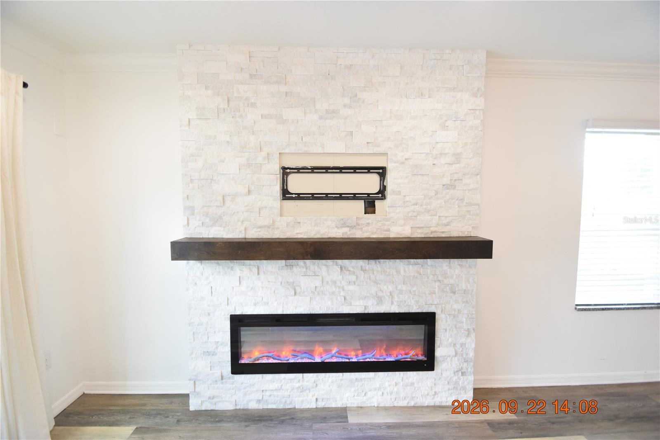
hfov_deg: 100.4
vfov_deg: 77.3
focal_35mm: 15
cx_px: 330
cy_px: 220
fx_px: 275
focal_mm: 10
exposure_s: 1/60
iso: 900
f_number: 3.5
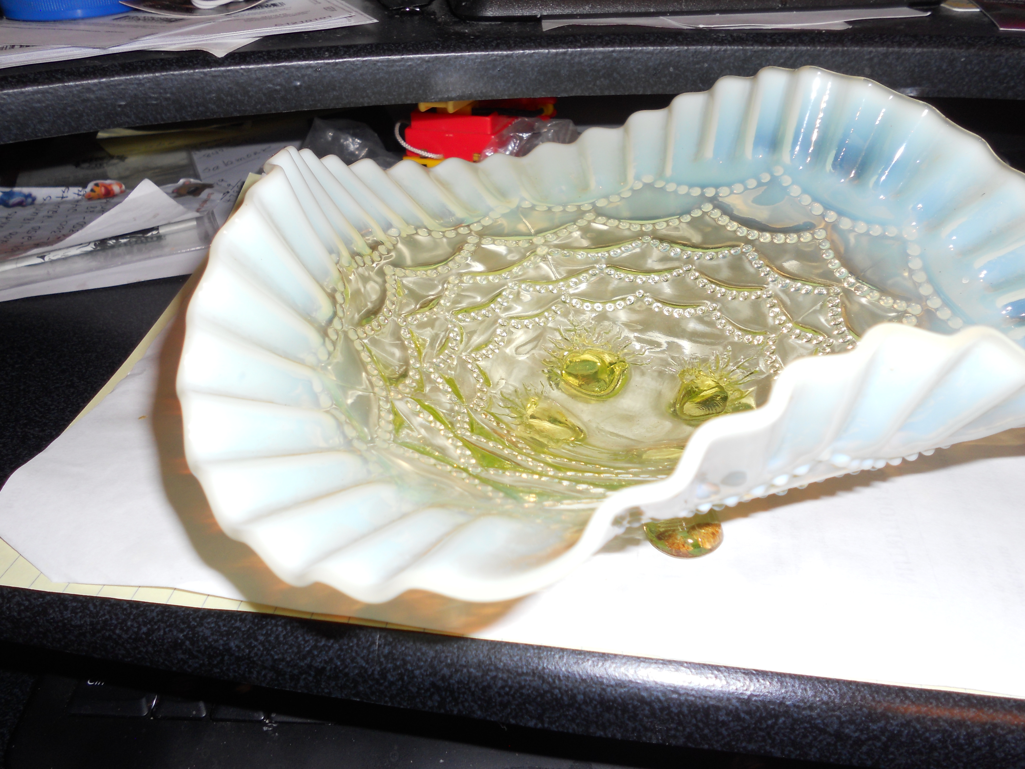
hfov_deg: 56.8
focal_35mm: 32
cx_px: 512
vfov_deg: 44.2
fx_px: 948
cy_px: 384
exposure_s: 1/25
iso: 80
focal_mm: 5.8
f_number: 3.5
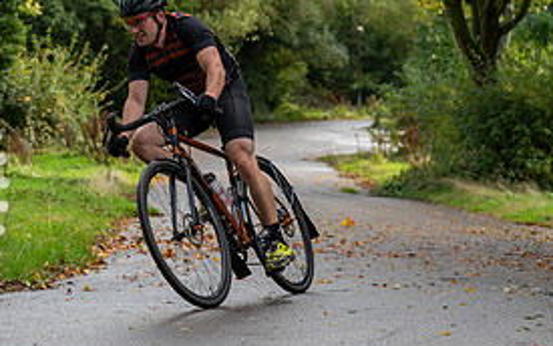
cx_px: 133
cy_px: 83
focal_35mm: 129
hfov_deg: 16.1
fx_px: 1945
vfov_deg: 10.1
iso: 200
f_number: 3.2
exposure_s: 1/640
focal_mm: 60
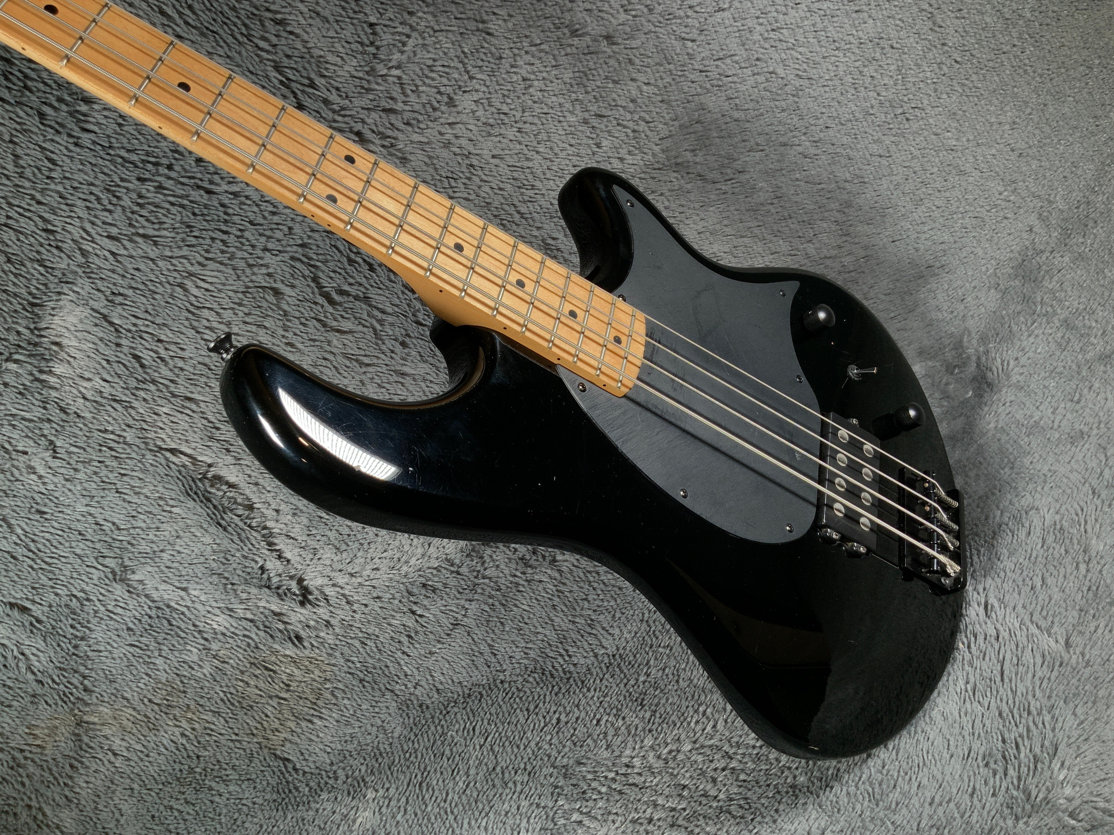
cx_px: 557
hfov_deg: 61.7
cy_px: 418
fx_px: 933
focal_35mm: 29
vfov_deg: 48.2
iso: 32
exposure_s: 1/104
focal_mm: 3
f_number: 1.8
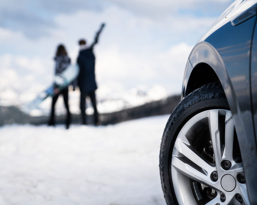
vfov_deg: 22.5
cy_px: 102
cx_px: 128
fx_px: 517
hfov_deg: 27.9
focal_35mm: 68
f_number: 2.8
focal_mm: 60
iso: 125
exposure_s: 1/1000
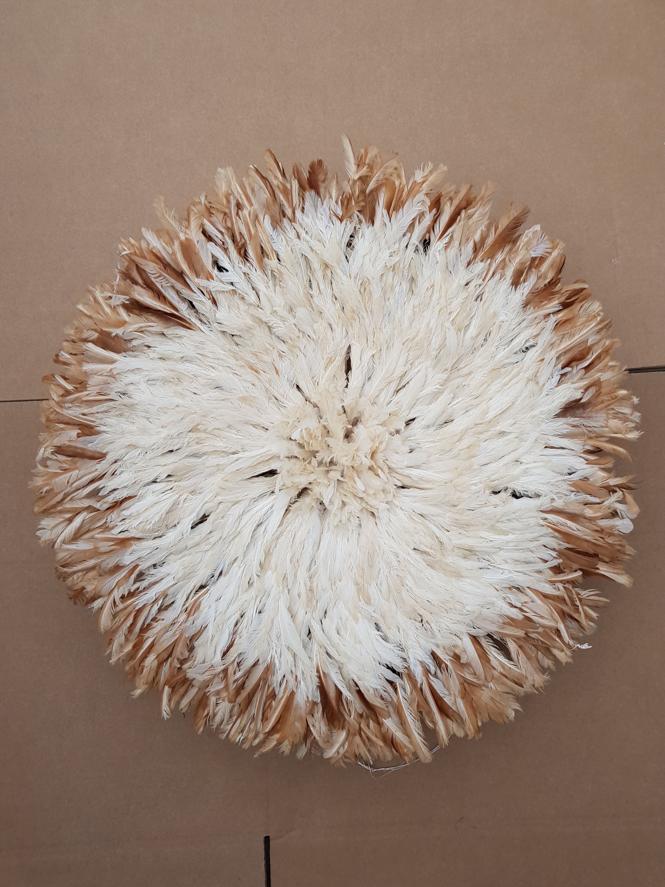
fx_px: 666
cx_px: 332
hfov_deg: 53.1
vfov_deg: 67.3
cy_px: 444
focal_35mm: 26
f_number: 1.7
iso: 40
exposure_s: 1/1316
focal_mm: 4.2
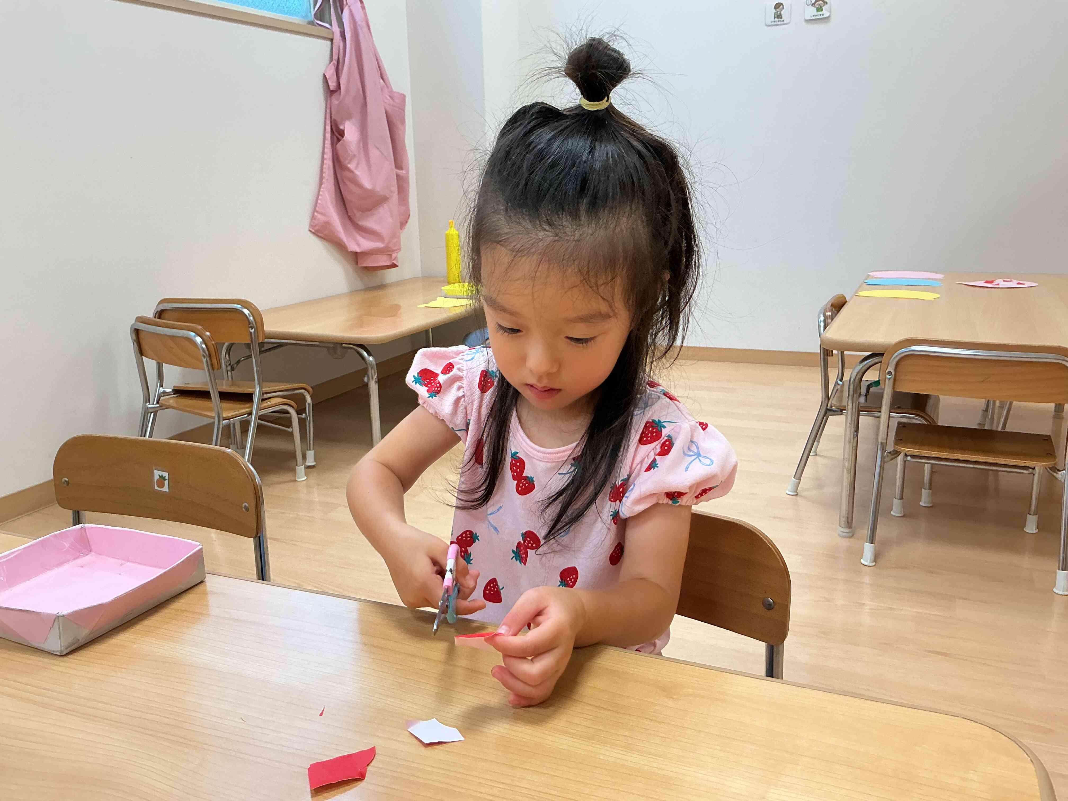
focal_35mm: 29
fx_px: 895
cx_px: 534
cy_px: 400
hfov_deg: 61.7
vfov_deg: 48.2
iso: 40
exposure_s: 1/120
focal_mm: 3
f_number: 1.8
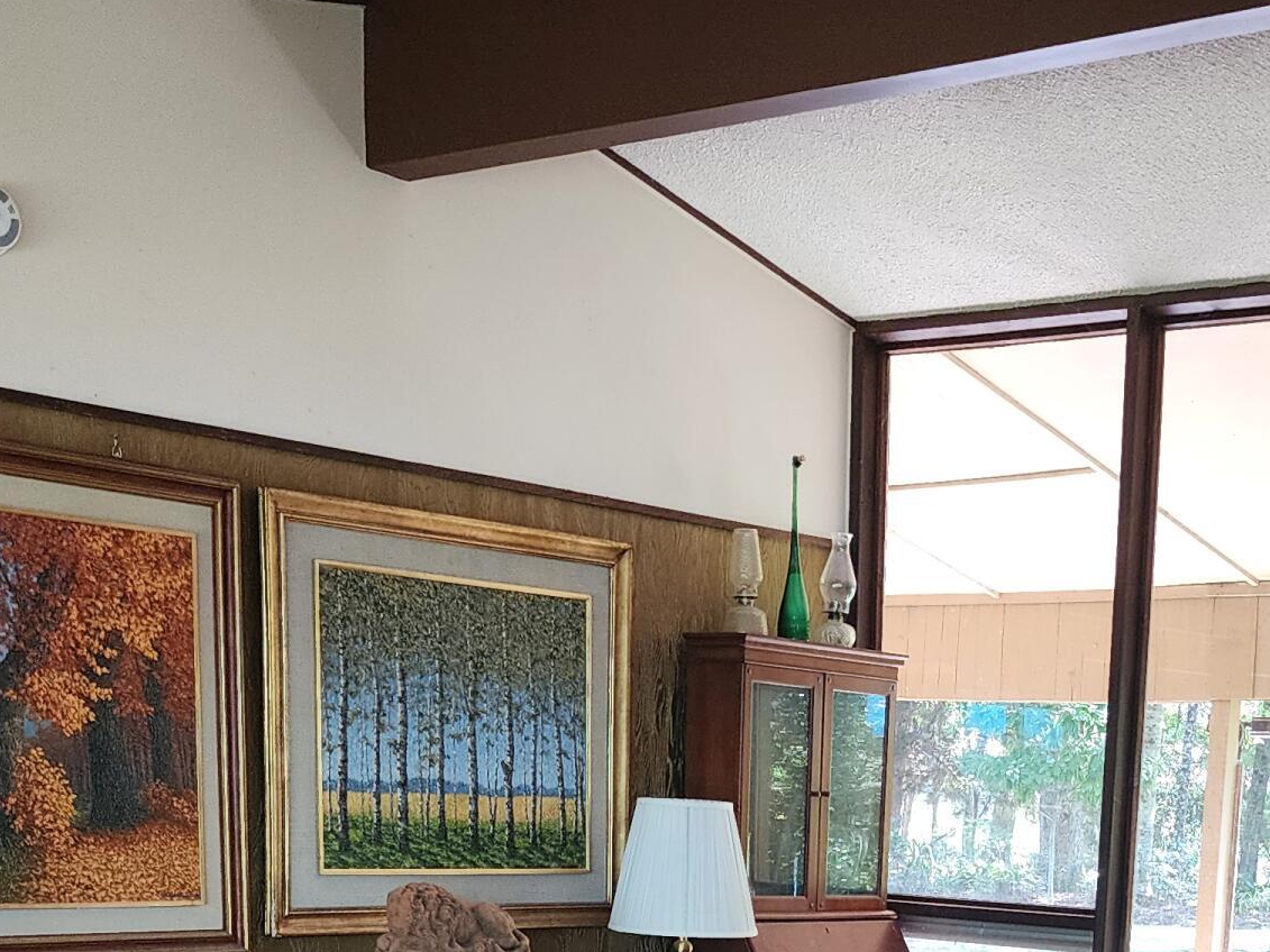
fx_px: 2238
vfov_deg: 21.7
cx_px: 898
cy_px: 1229
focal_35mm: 61
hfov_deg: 31.3
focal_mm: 6.4
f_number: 1.8
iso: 200
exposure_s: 1/120
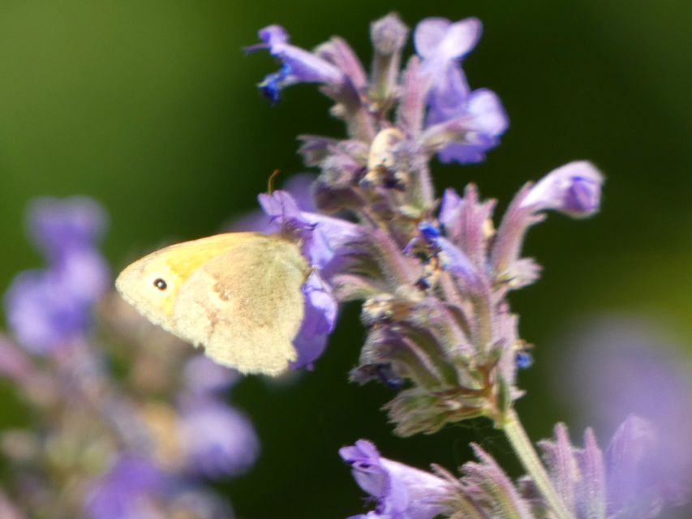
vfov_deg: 1.3
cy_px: 260
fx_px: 23372
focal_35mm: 1169
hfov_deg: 1.7
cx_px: 346
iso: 80
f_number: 5.8
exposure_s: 1/125
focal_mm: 209.4
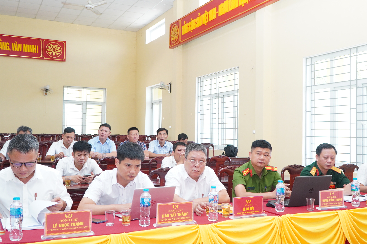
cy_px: 115
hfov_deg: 53.7
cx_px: 195
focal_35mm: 36
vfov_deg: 37.2
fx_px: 362
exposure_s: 1/160
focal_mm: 21
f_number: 4
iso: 800
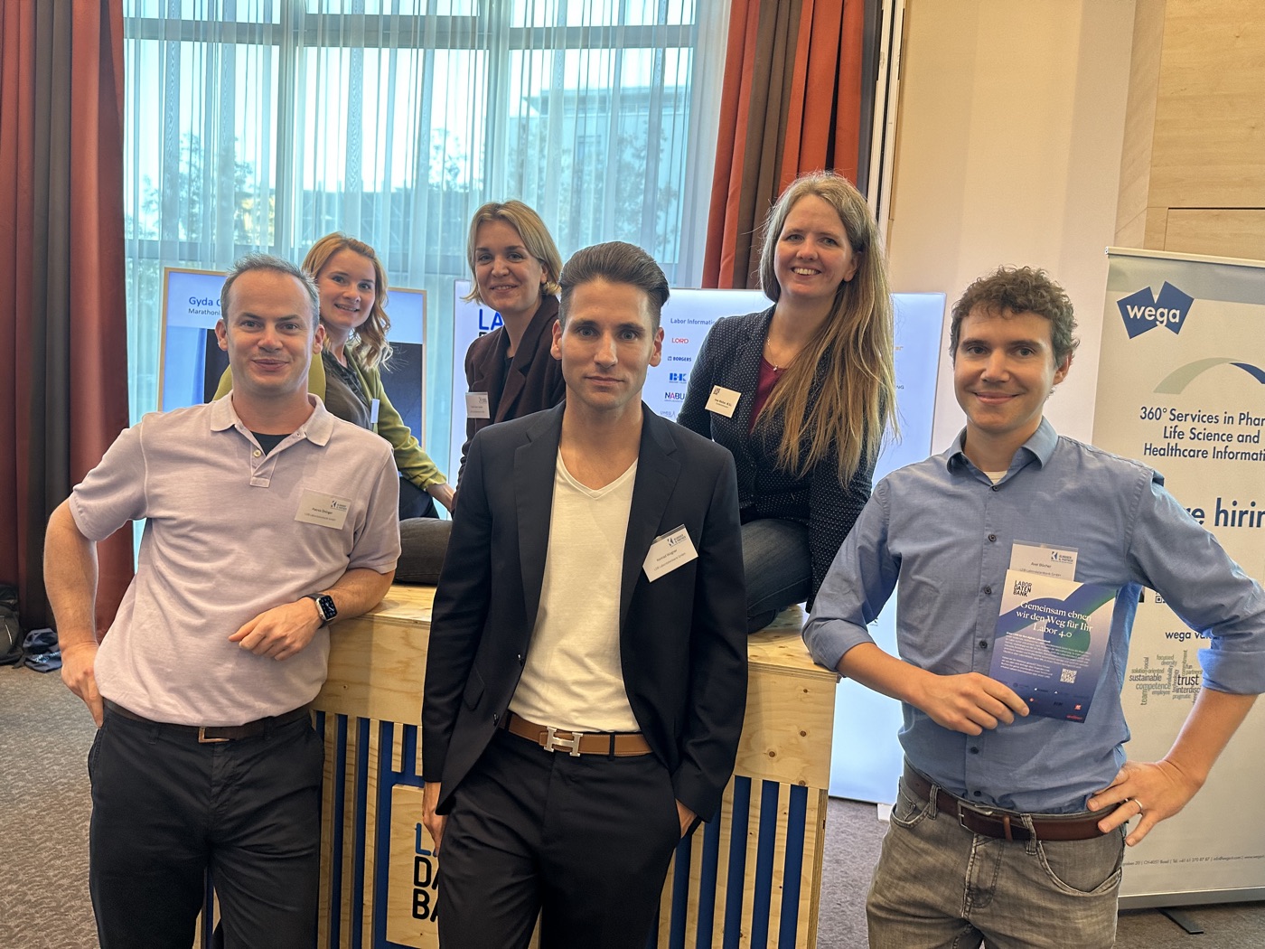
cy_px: 474
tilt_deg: -5.5
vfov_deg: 56.8
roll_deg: -2.9
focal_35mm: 24
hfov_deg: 71.6
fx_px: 877
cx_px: 632
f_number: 1.78
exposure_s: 1/60
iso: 200
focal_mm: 6.86
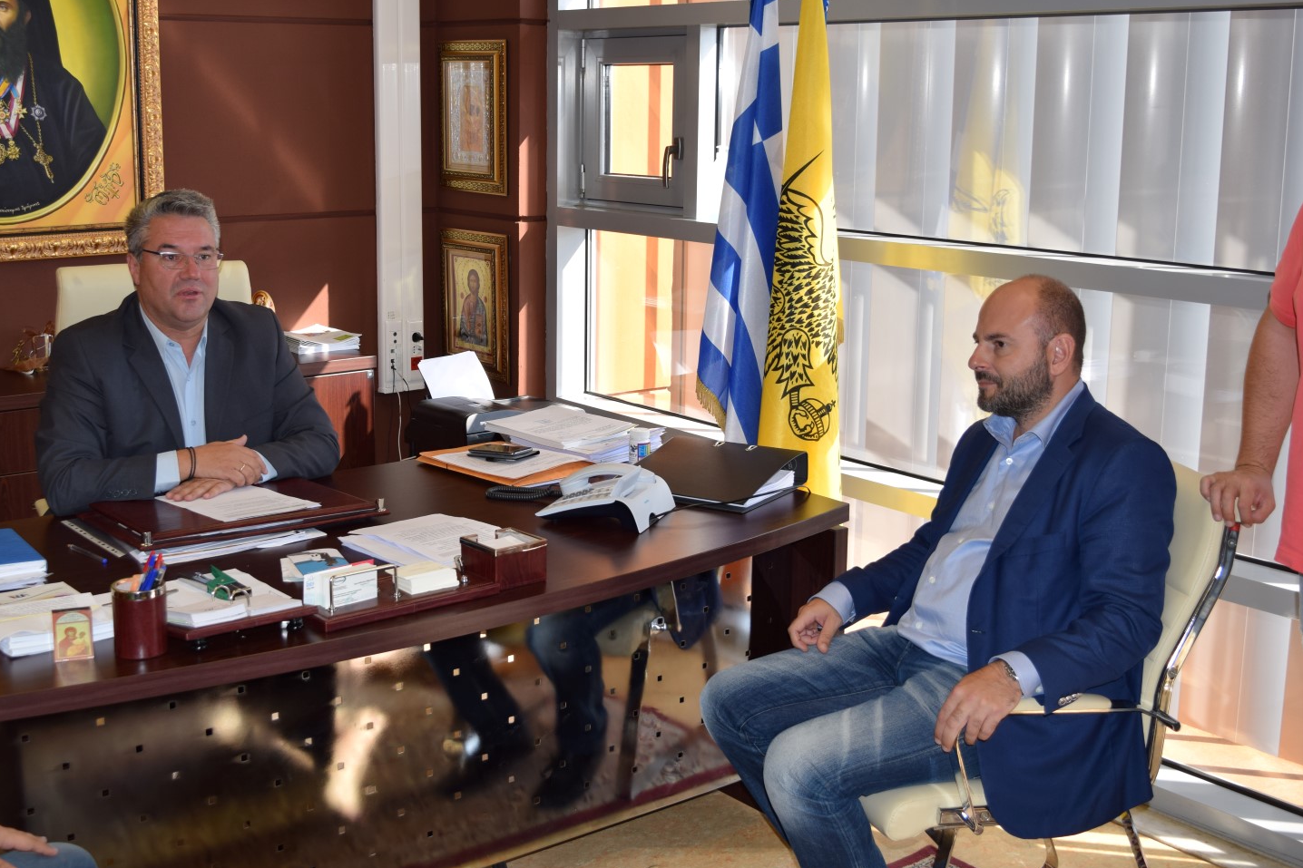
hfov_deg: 44.4
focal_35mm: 44
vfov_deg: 30.5
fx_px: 1592
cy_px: 384
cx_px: 573
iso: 160
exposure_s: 1/125
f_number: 5.6
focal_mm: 26
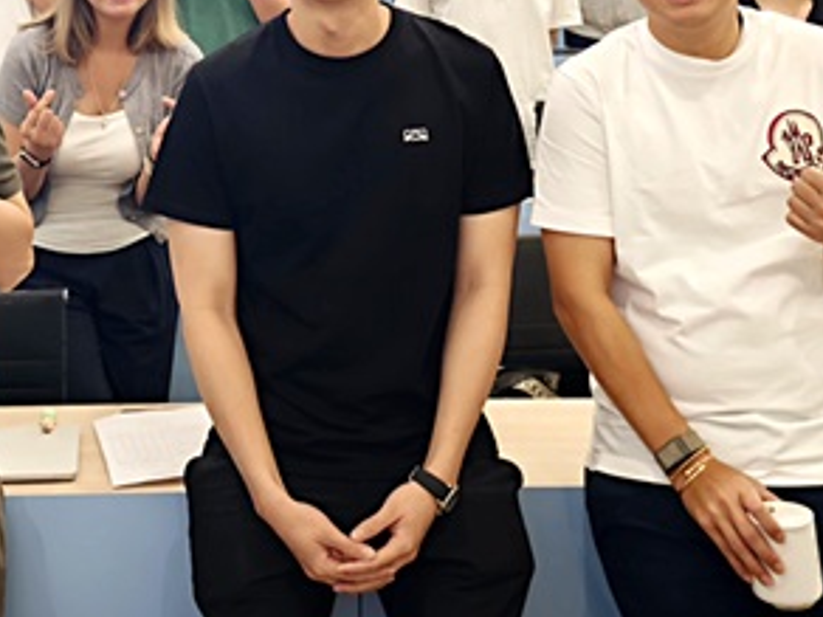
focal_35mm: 63
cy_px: -68
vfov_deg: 22.0
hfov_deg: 30.1
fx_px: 1498
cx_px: 192
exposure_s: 1/180
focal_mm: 8.71
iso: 50
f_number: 1.67
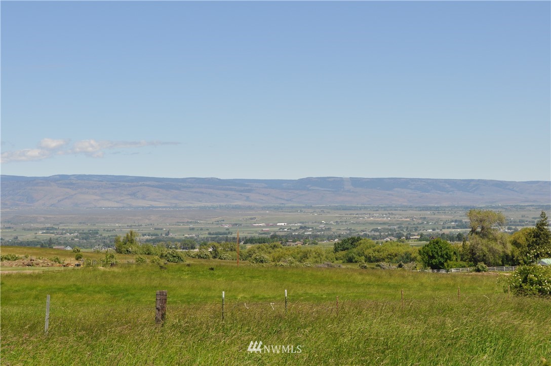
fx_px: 1261
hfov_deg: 24.7
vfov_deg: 16.5
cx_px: 276
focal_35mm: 82
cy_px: 183
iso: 200
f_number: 10
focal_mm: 55
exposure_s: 1/400
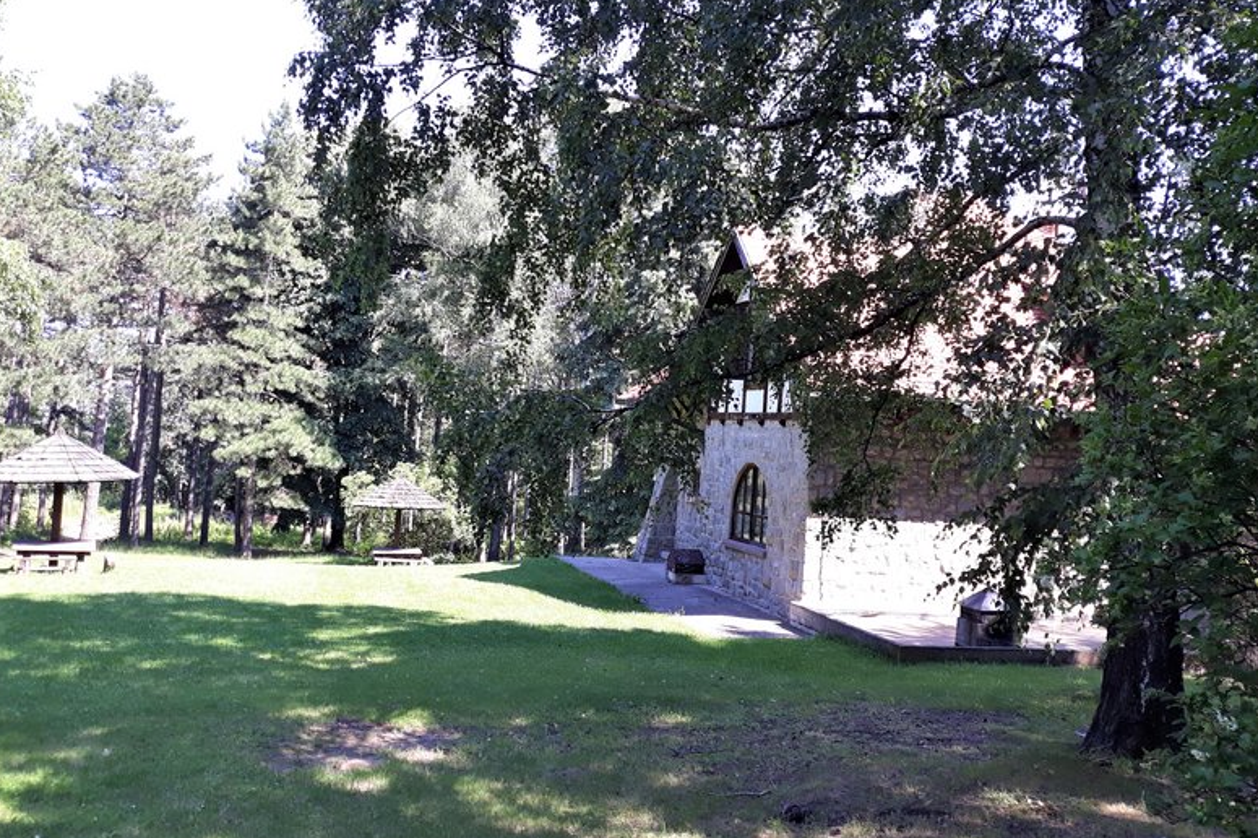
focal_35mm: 29
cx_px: 633
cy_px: 378
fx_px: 1013
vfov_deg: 44.9
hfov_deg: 63.7
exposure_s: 1/223
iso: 40
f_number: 1.7
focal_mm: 3.71
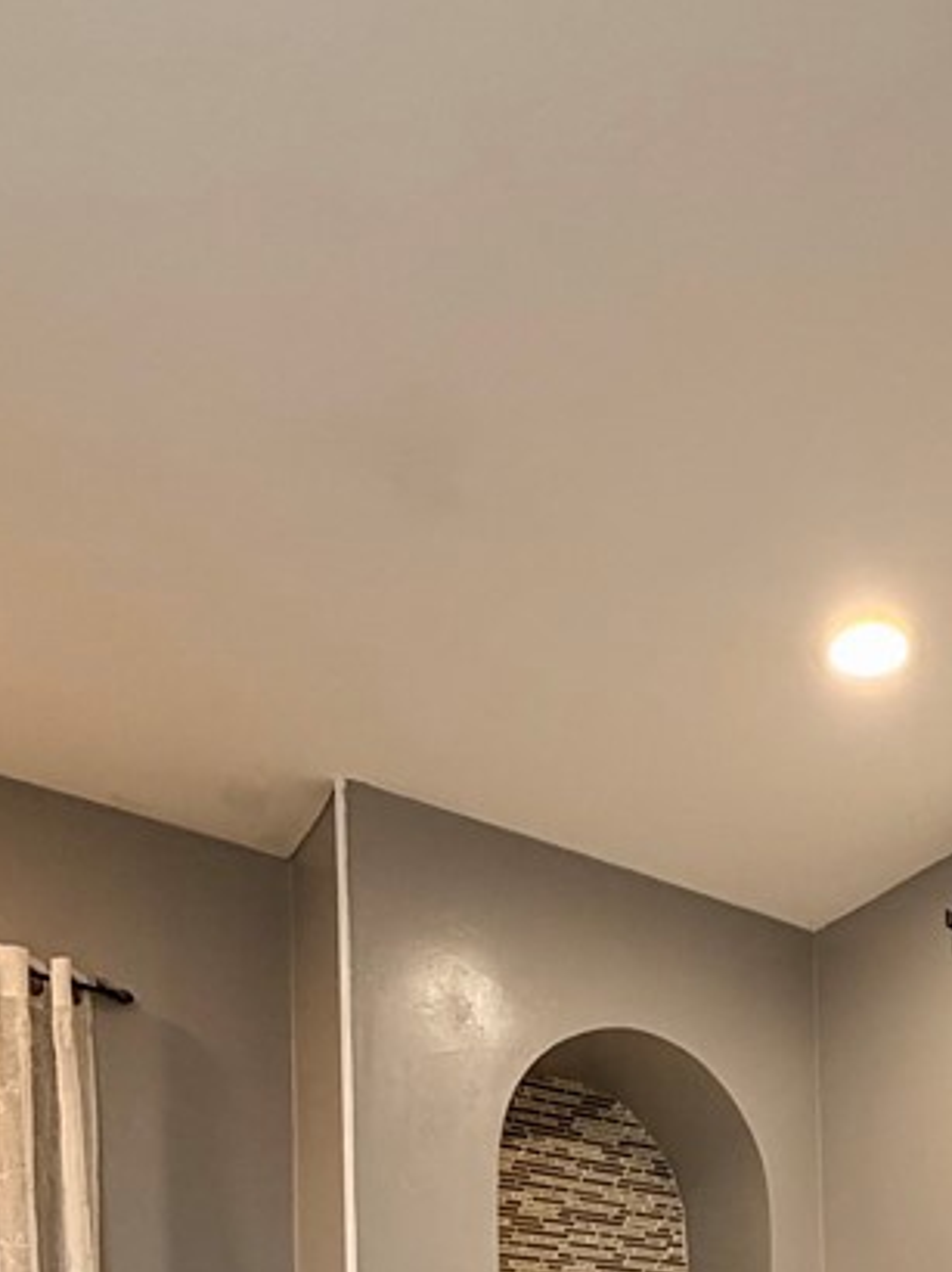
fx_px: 1285
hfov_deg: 38.6
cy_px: 1486
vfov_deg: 39.7
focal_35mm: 35
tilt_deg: +0.1
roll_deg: +0.6
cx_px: 806
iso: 250
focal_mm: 2.22
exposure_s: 1/60
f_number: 2.2
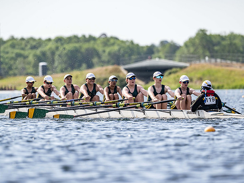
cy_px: 92
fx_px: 3067
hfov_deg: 4.6
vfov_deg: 3.4
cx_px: 118
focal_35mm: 435
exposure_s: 1/2500
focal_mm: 400
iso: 280
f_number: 5.6
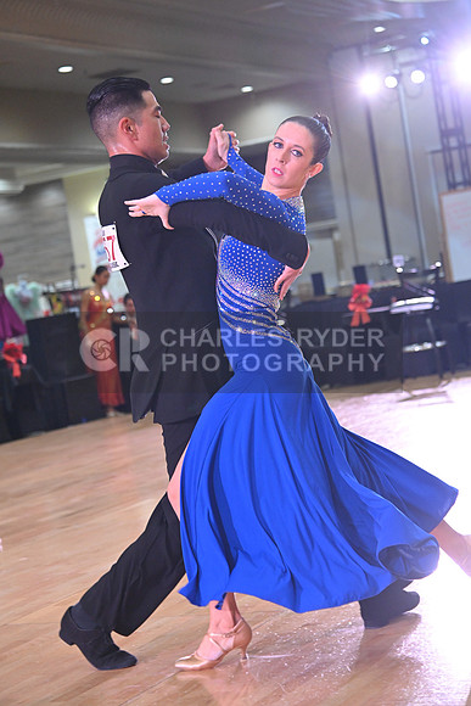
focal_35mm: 82
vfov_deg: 24.8
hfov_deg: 16.7
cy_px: 353
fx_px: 1608
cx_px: 236
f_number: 4.5
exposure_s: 1/400
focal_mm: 82
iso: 3200
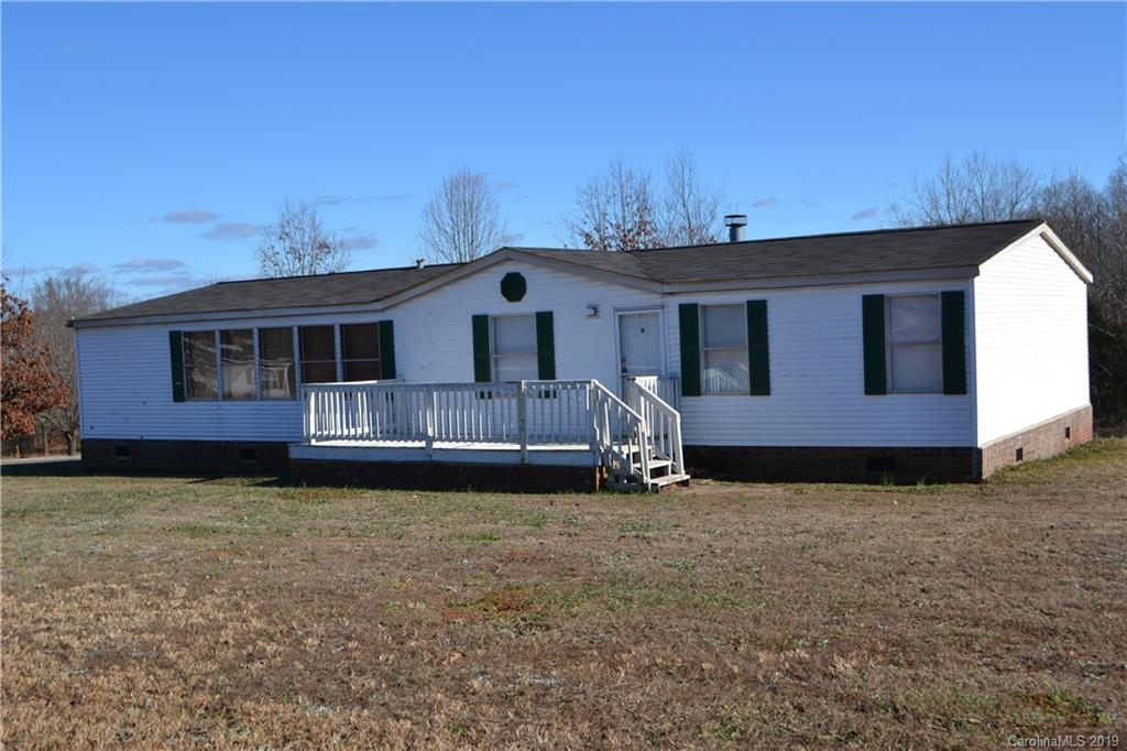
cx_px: 564
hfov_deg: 49.6
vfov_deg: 34.2
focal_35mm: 39
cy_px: 376
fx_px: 1220
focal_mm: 26
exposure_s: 1/250
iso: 100
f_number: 8
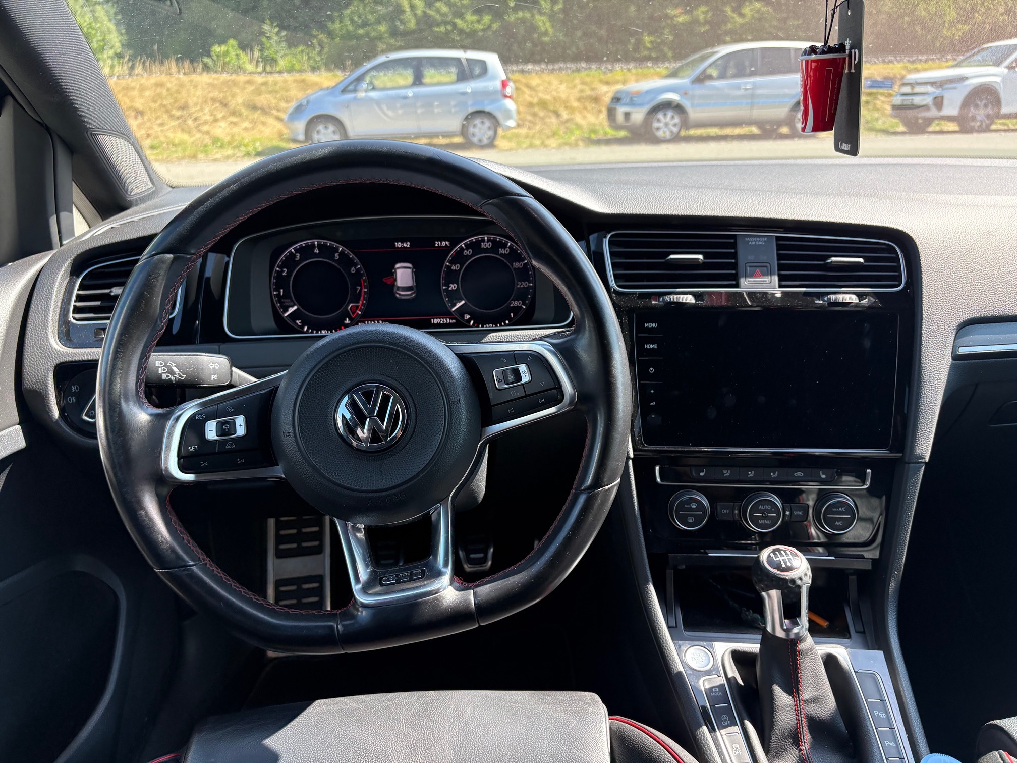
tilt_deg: -18.0
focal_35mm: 26
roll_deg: +2.4
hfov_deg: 67.3
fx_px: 764
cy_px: 382
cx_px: 508
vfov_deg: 53.1
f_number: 1.6
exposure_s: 1/311
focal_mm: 5.96
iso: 64
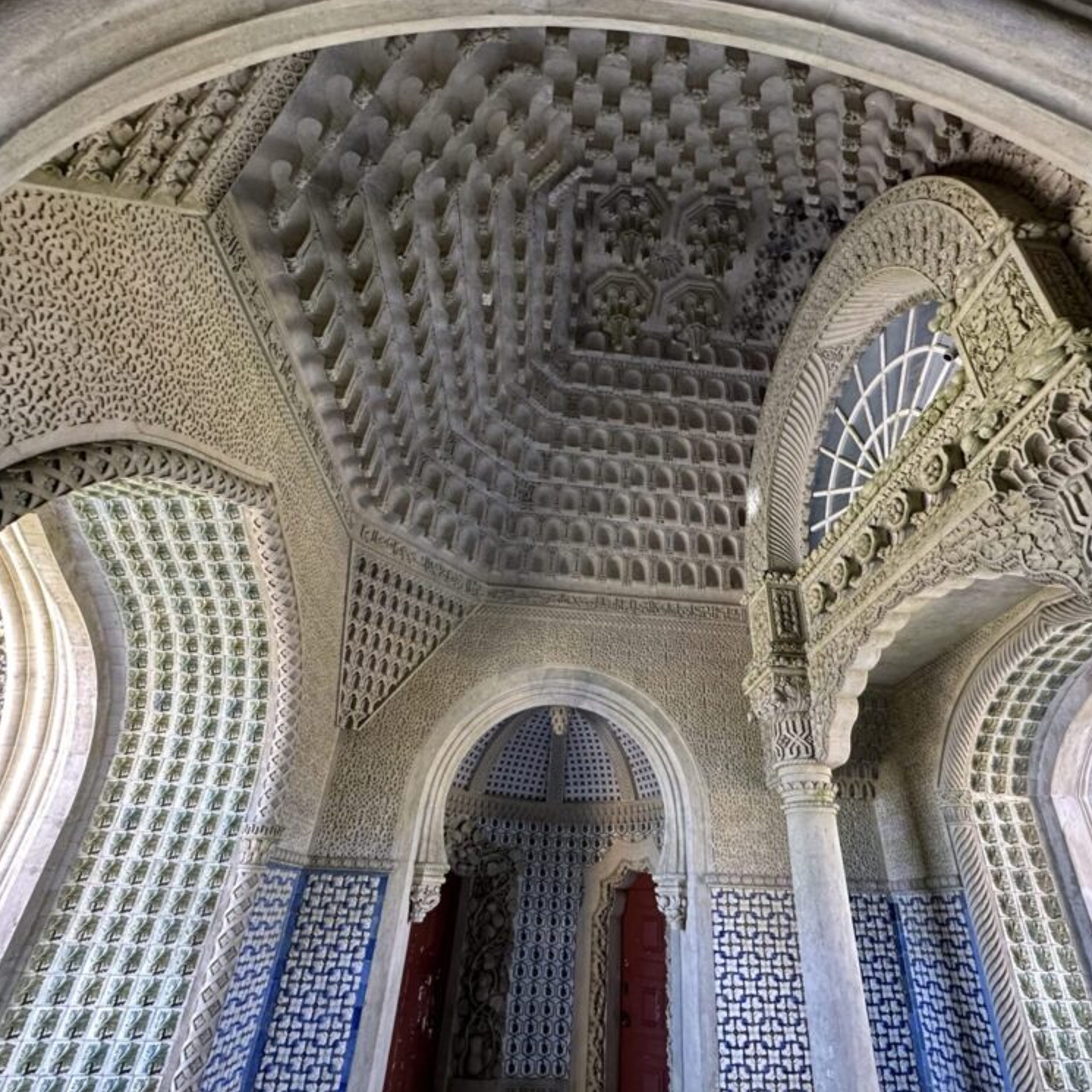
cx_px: 605
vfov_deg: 84.0
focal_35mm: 17
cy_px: 558
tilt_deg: +30.2
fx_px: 607
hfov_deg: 83.7
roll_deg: -1.3
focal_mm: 2.22
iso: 250
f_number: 2.2
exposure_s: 1/99
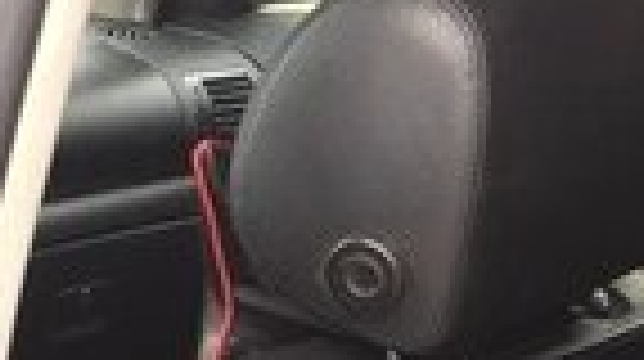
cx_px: 716
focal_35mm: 146
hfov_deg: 14.4
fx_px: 2490
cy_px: 511
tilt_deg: -15.9
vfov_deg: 8.1
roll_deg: +0.4
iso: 50
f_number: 2.2
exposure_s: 1/100
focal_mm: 4.15
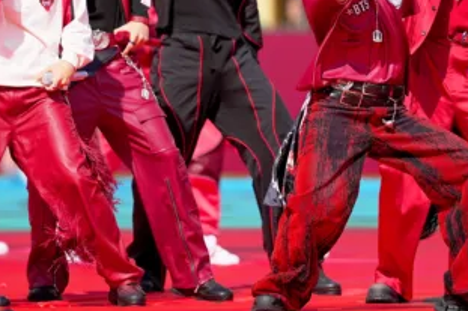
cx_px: 280
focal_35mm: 966
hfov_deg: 2.1
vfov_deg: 1.4
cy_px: 15
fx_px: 12551
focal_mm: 400
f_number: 2.8
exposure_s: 1/6400
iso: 160
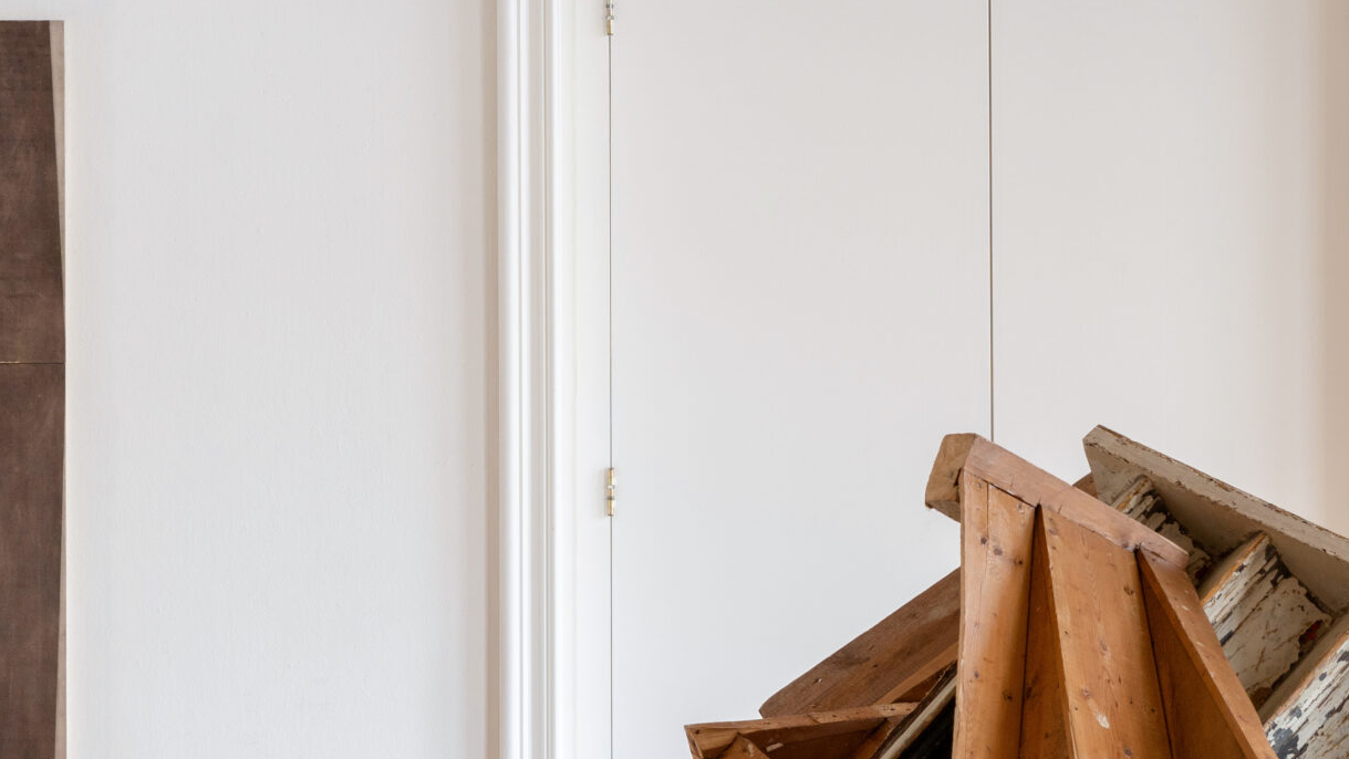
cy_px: 578
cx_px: 778
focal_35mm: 165
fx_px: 5903
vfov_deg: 7.4
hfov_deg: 13.0
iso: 160
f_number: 8
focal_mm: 50
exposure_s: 1
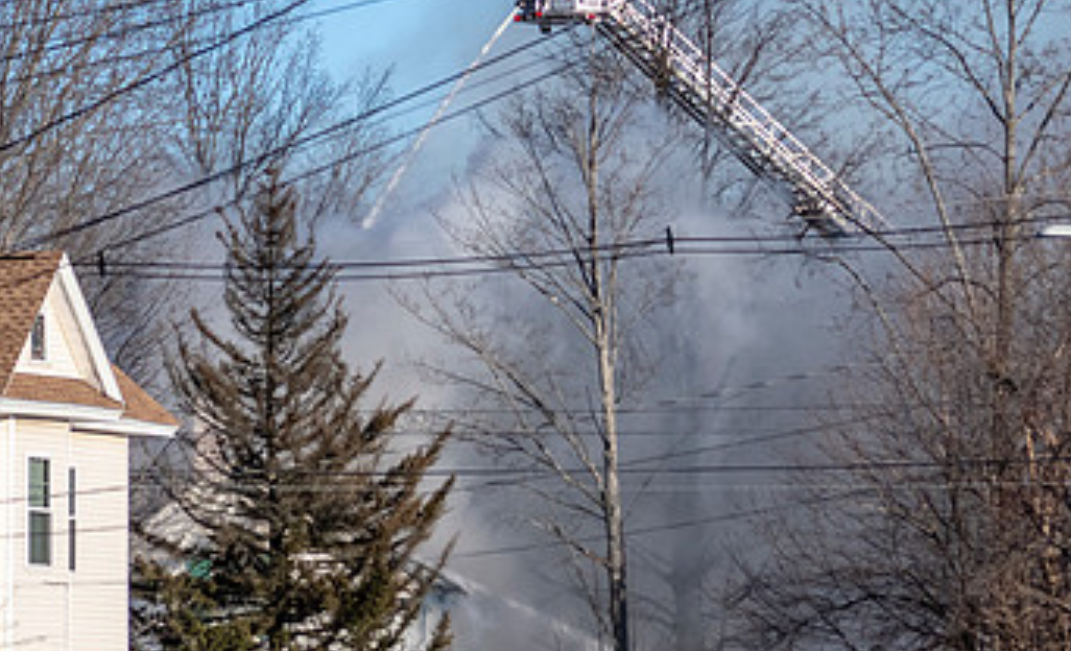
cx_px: 315
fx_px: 7156
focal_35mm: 247
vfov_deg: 5.2
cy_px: -24
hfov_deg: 8.6
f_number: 5
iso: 1000
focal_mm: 75
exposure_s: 1/5000
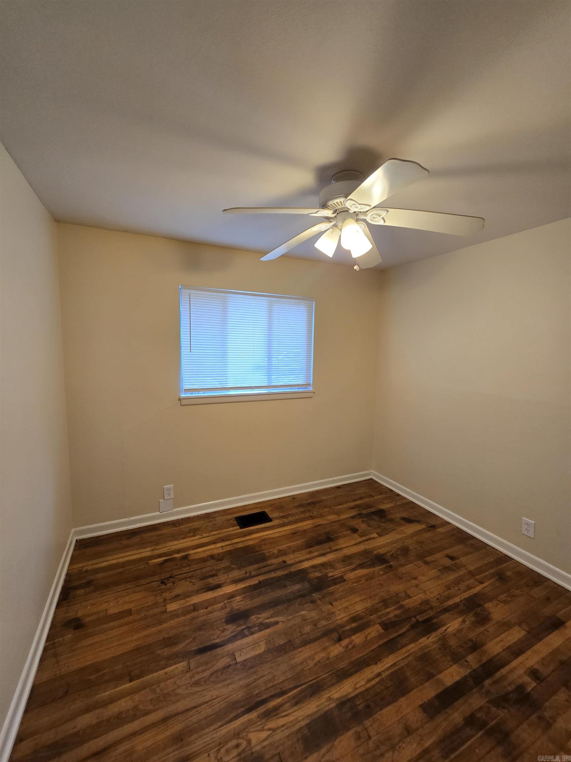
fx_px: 286
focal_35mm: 13
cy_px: 381
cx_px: 286
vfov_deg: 106.2
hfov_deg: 89.9
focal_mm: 2.2
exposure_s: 1/60
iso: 100
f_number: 2.2
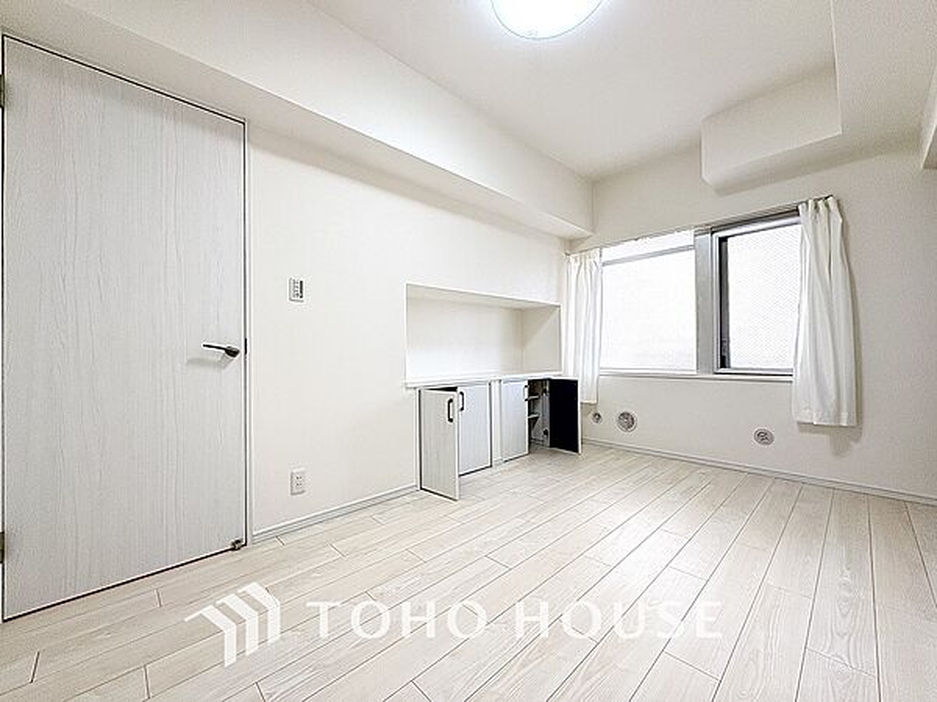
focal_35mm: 14
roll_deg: +1.1
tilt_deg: +0.8
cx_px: 468
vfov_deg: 85.7
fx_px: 379
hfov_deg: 102.1
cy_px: 351
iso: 125
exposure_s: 1/103
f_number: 2.2
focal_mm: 2.22
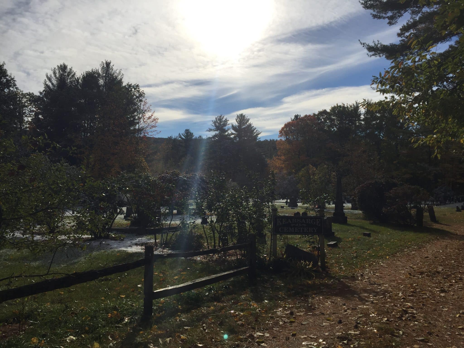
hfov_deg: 61.7
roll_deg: -1.8
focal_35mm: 29
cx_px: 232
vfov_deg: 48.2
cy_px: 174
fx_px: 389
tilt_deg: +1.6
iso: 32
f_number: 2.2
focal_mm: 4.15
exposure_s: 1/6623
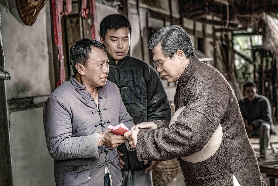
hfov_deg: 26.3
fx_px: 595
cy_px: 93
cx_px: 139
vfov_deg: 17.7
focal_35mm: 77
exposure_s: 1/400
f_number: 4
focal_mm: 77
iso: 400
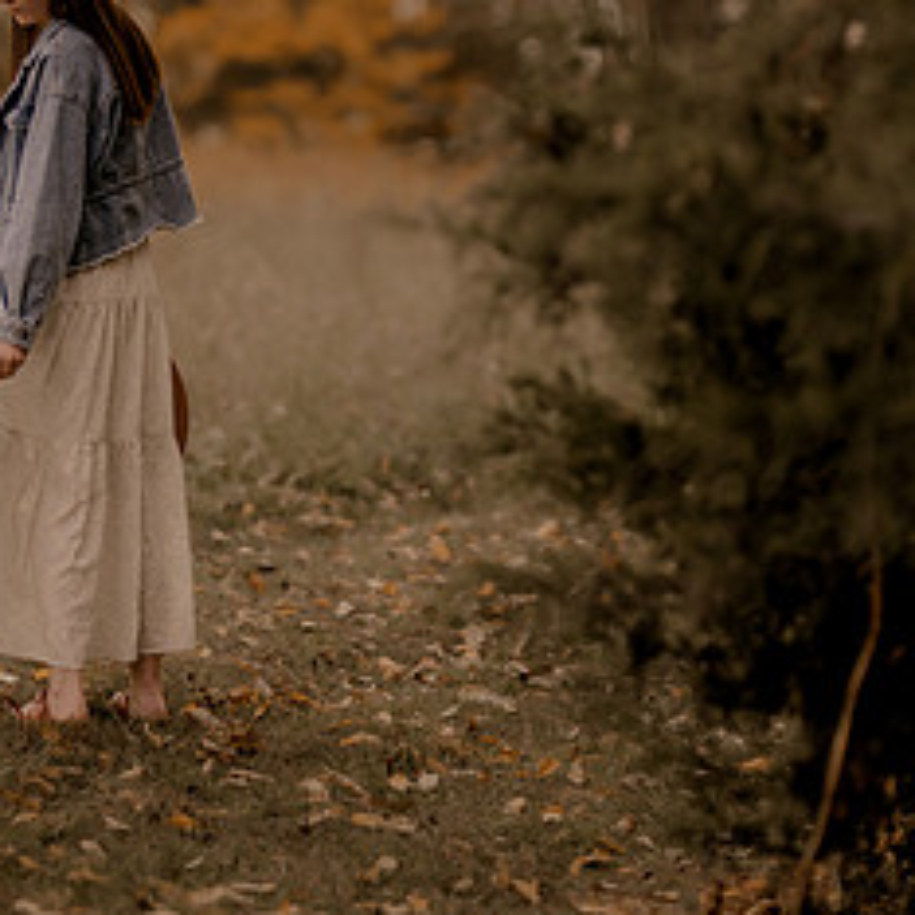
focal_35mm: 179
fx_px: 5353
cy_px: 287
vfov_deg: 9.8
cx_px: 266
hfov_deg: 9.8
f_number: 1.4
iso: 200
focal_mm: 85
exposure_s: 1/2500
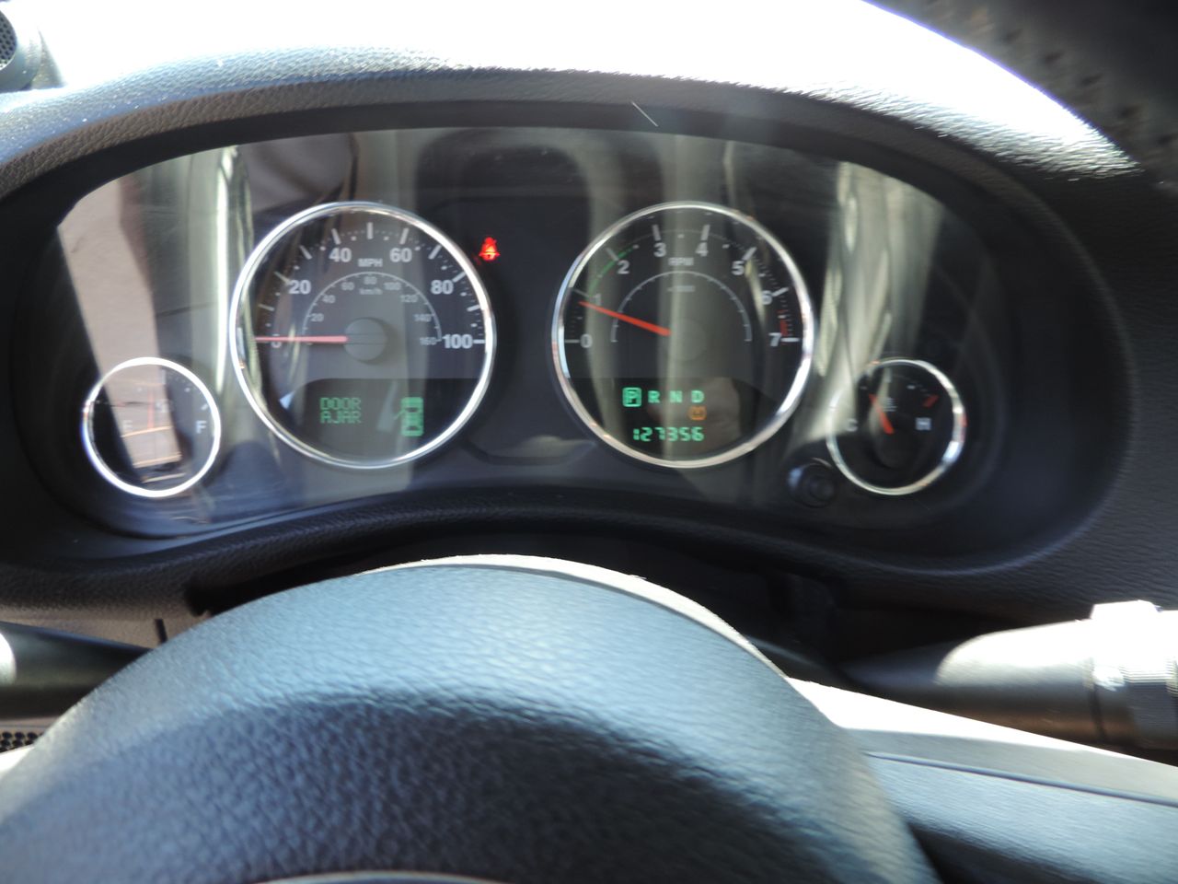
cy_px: 442
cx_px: 589
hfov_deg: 71.6
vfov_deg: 56.8
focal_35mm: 24
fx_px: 817
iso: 100
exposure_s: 1/30
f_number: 3
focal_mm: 4.3
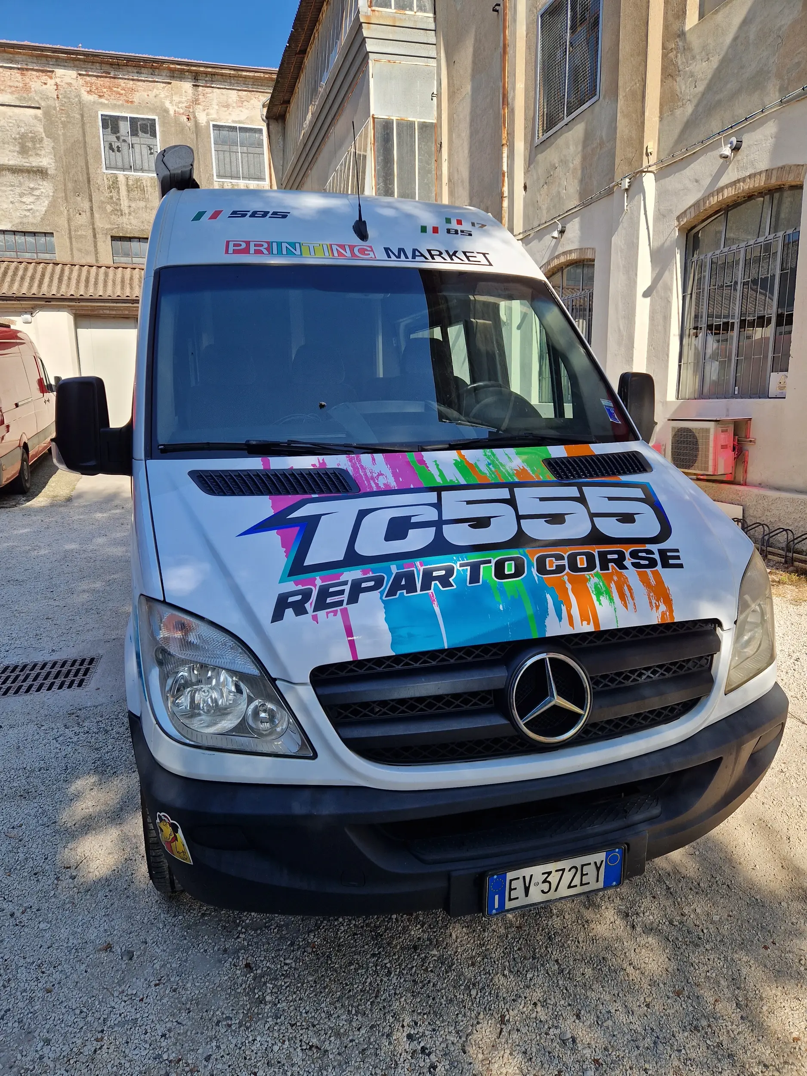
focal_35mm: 23
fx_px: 715
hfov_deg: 58.9
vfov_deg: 73.9
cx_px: 404
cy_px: 538
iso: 50
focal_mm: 5.4
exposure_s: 1/860
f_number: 1.8
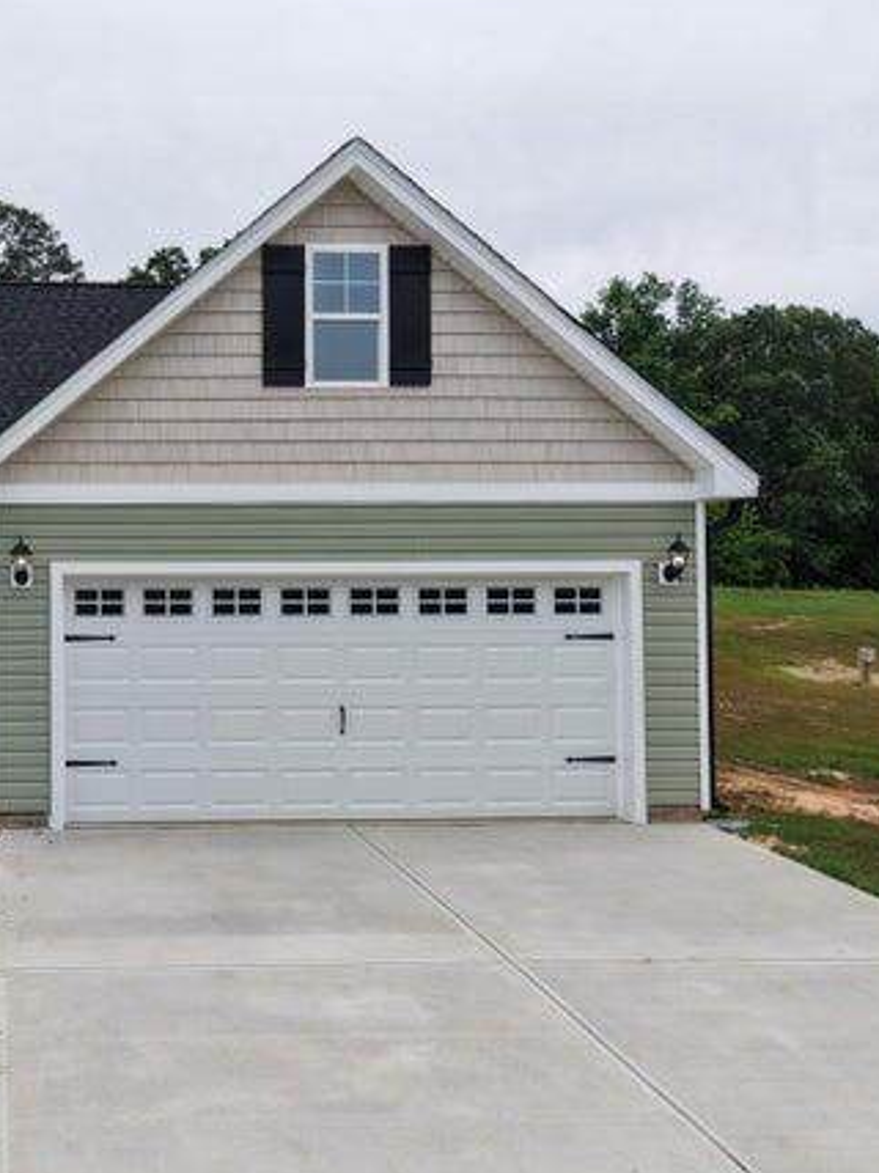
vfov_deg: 51.4
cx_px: 80
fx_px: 1219
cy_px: 580
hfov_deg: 37.0
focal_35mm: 36
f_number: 1.8
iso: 180
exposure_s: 1/5000
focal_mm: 8.67
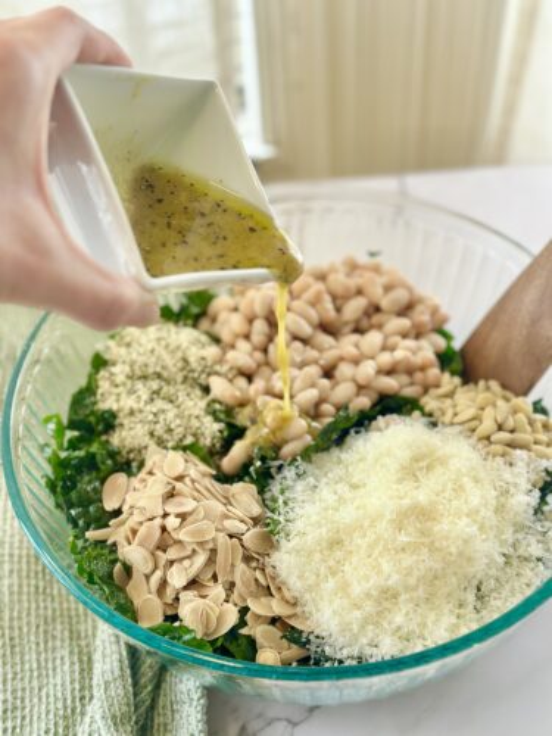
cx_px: 276
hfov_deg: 30.3
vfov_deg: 39.7
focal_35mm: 48
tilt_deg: -49.7
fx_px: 1021
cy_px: 368
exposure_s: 1/149
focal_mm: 6.86
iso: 80
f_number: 1.78
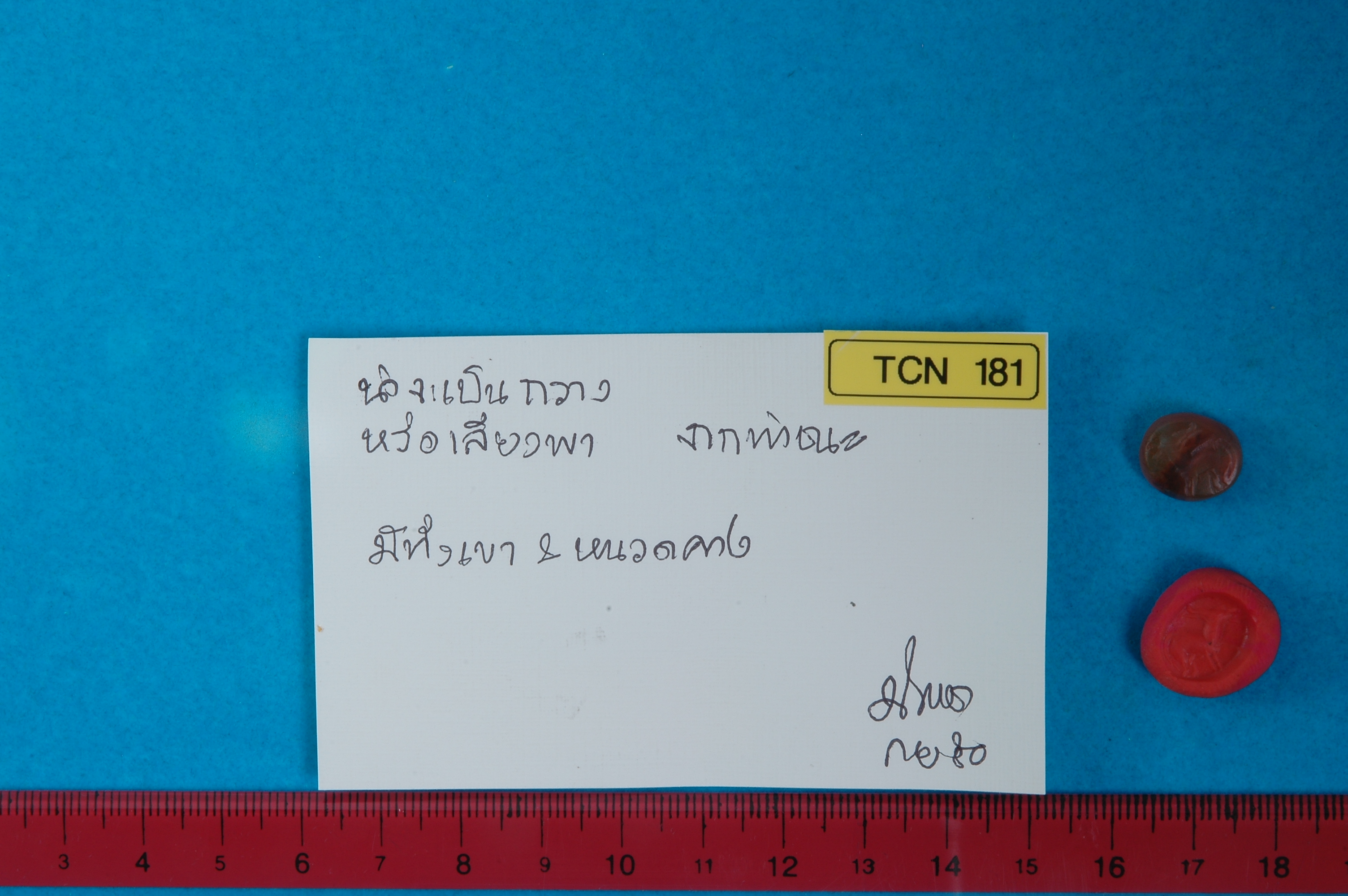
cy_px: 448
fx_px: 3928
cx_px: 674
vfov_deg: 13.0
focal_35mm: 105
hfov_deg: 19.5
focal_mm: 70
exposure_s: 1/5
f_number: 29
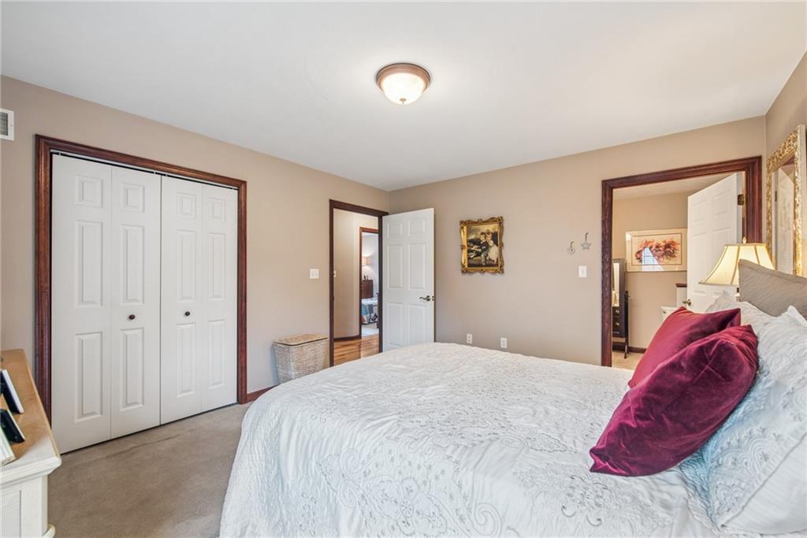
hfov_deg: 104.2
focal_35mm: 14
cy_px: 269
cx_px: 404
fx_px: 314
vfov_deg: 81.2
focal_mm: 14
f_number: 8
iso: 50
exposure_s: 1/4
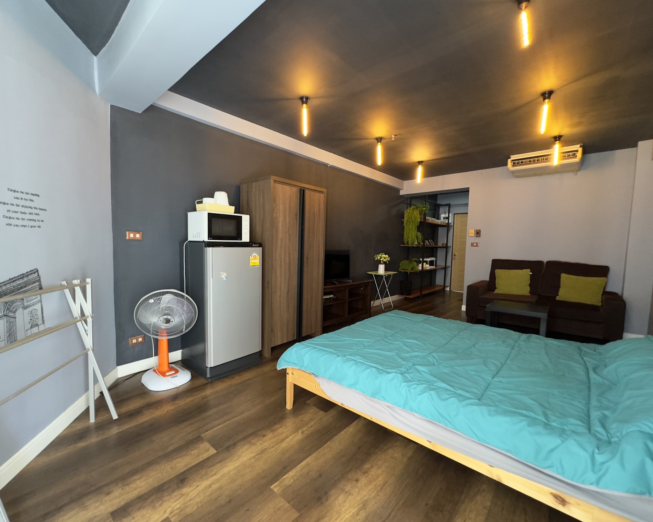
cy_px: 265
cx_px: 305
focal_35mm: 15
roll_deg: -1.1
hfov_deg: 96.7
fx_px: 290
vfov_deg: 84.0
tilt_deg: -3.8
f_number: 2.2
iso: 500
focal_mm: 2.22
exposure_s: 1/50
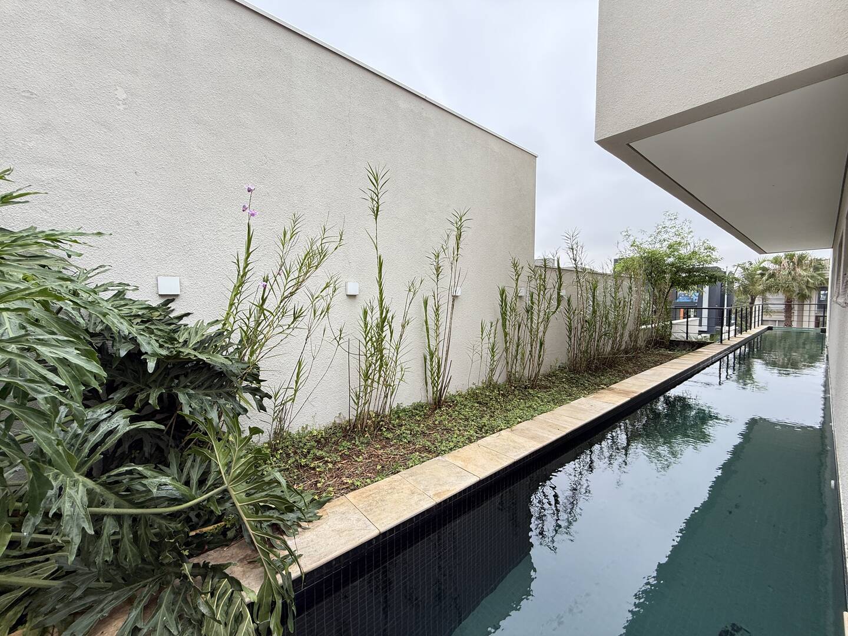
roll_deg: -0.1
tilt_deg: -2.7
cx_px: 424
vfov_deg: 85.7
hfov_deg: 102.1
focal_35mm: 14
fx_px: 343
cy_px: 318
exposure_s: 1/103
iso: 64
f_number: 2.2
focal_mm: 2.22
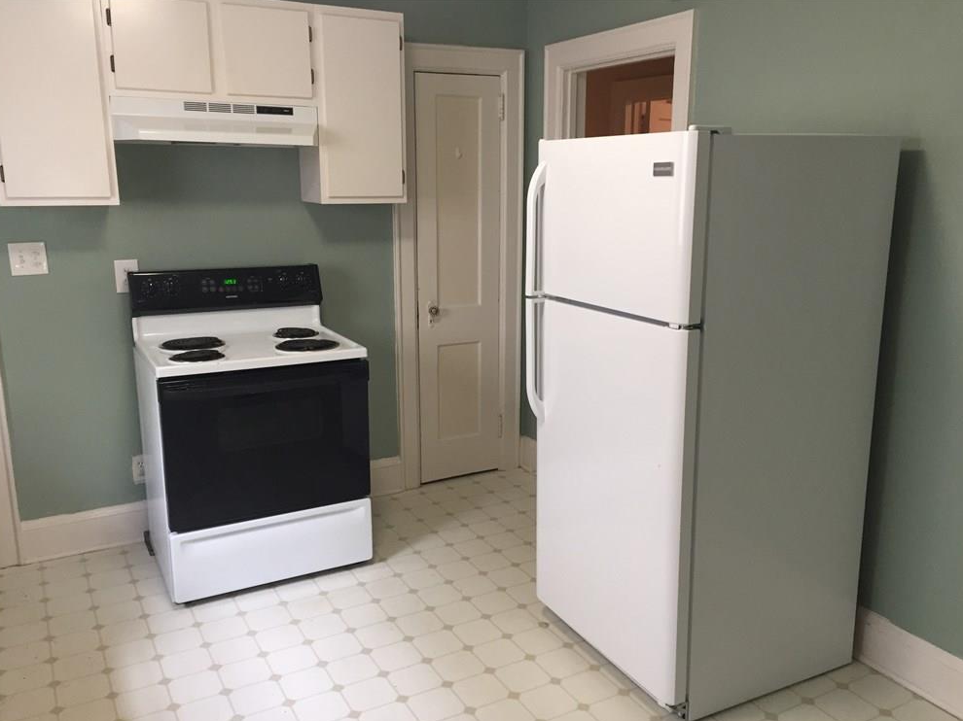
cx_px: 490
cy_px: 369
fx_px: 834
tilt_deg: -14.3
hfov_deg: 60.0
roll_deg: -0.9
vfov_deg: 46.8
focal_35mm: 30
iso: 100
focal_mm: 4.15
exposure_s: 1/30
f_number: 2.2
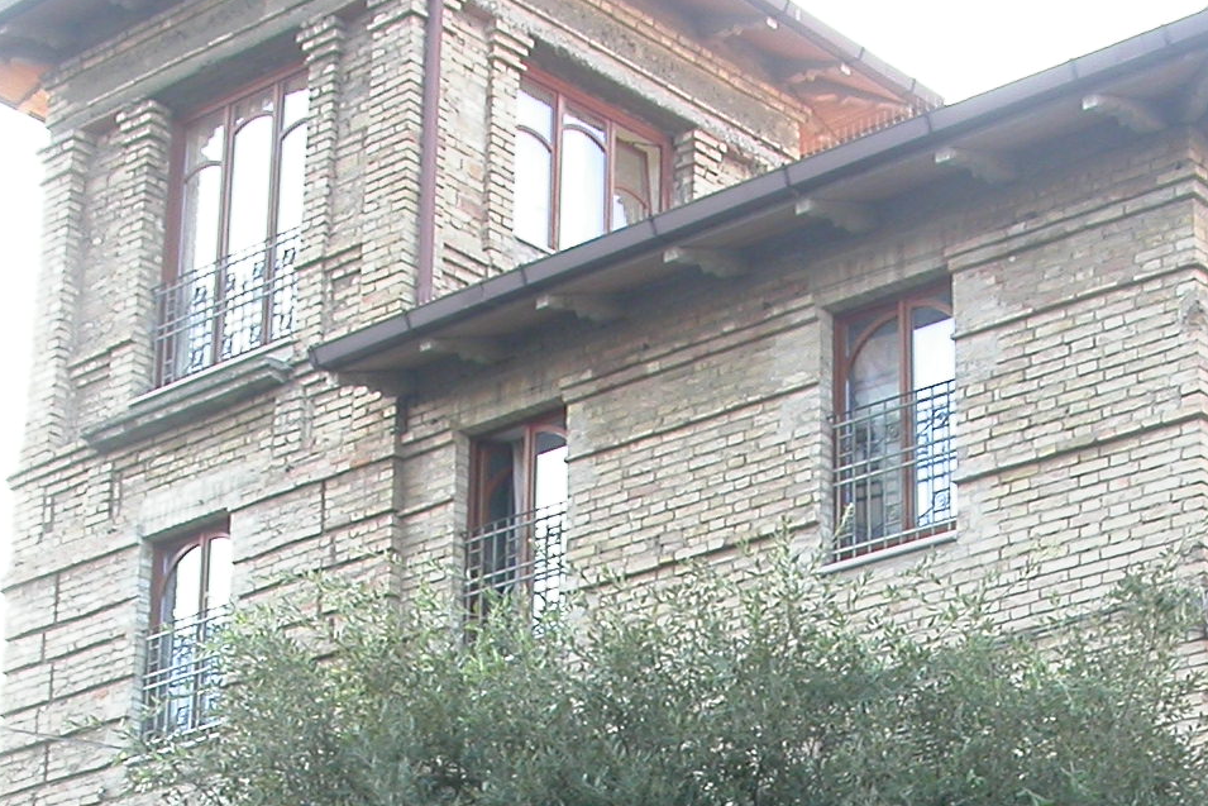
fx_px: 3154
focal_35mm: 94
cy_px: 973
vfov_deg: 14.1
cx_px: 815
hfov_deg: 21.6
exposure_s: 1/54.7
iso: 100
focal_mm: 7.85
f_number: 3.3
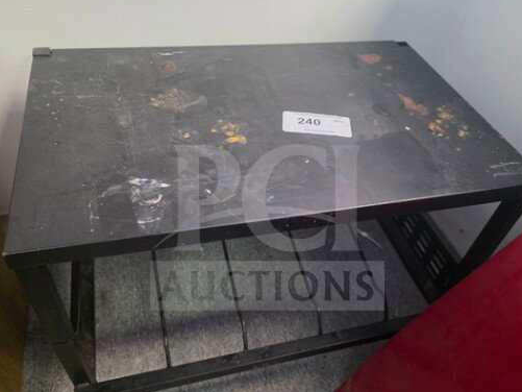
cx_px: 267
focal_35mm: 28
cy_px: 227
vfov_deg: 49.6
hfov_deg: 63.4
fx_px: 422
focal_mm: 6.3
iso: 1600
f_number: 1.7
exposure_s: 1/120
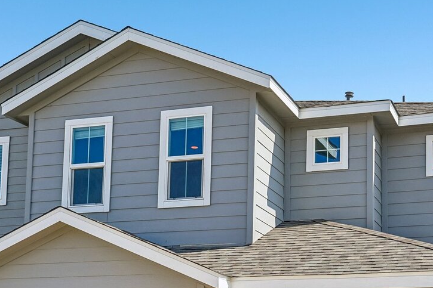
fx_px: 914
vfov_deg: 17.5
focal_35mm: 76
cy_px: 296
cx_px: 223
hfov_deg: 26.7
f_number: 8
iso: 200
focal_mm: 34
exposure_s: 1/500
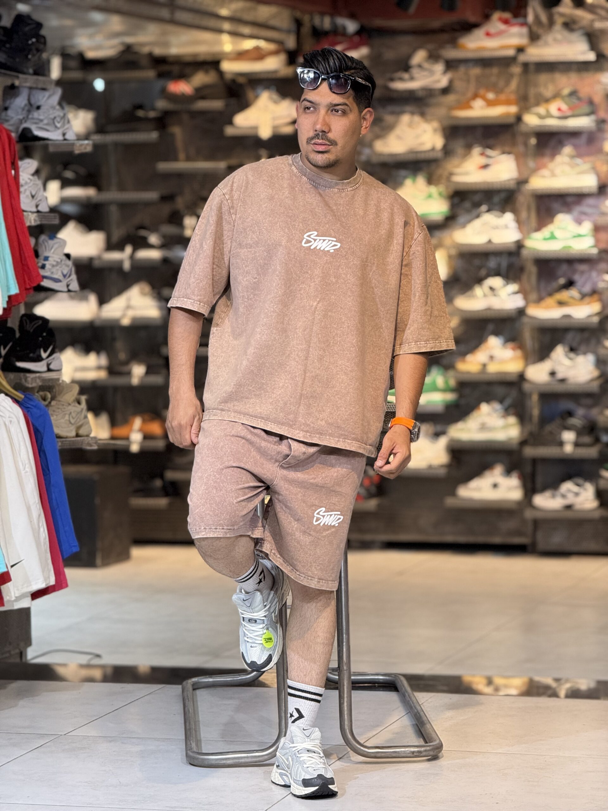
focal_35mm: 120
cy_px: 406
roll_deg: +0.3
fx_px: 2810
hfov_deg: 12.3
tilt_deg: -4.1
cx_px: 304
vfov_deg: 16.4
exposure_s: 1/100
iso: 250
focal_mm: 15.66
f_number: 2.8
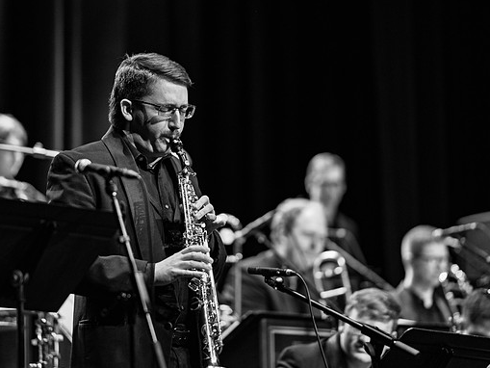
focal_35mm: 219
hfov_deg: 9.0
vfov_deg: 6.8
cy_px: 185
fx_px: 3101
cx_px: 223
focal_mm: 200
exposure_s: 1/320
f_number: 2.8
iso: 3200
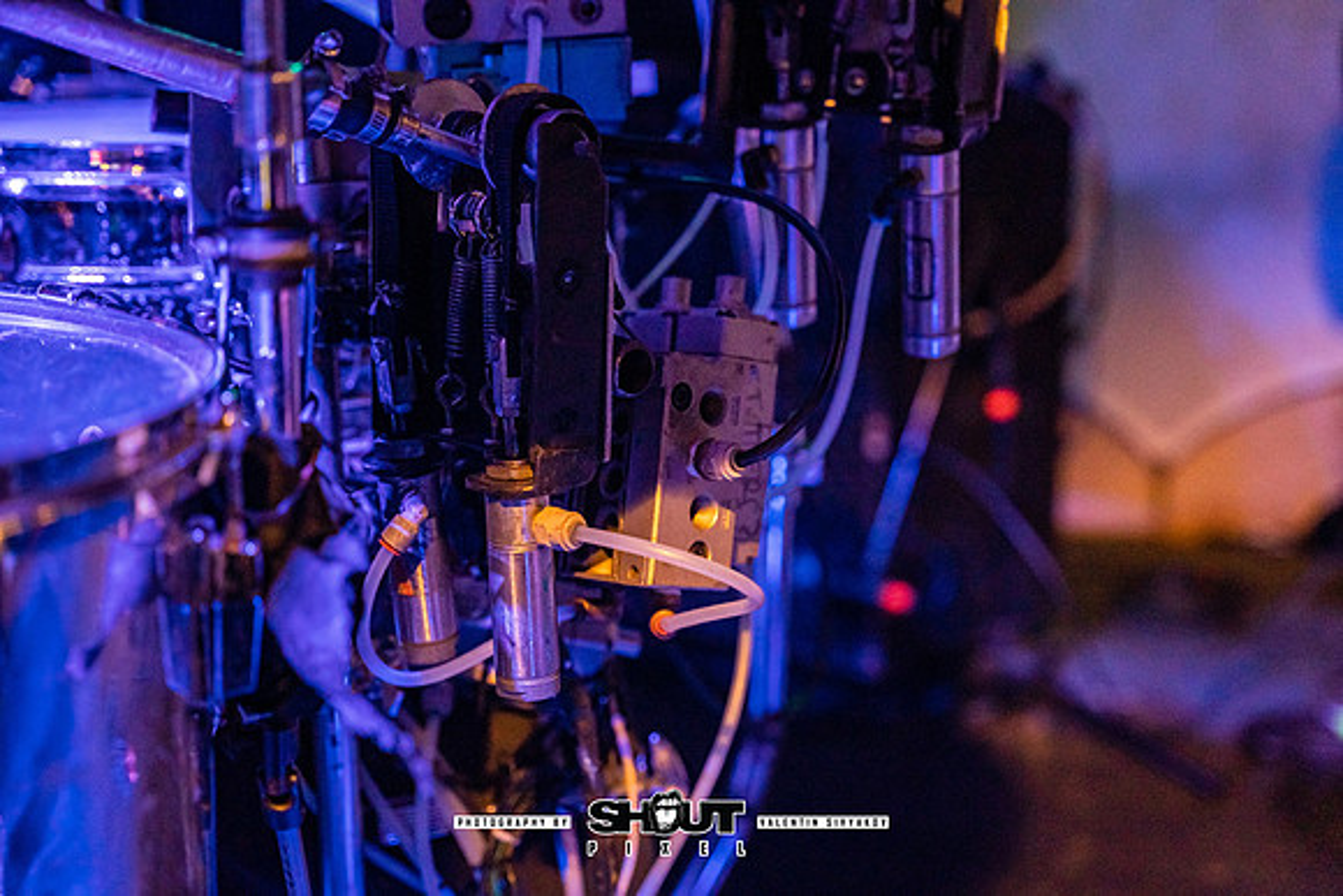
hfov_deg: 35.0
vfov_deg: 23.8
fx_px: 2131
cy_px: 448
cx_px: 672
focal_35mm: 57
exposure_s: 1/200
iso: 3200
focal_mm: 57.1
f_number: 2.8
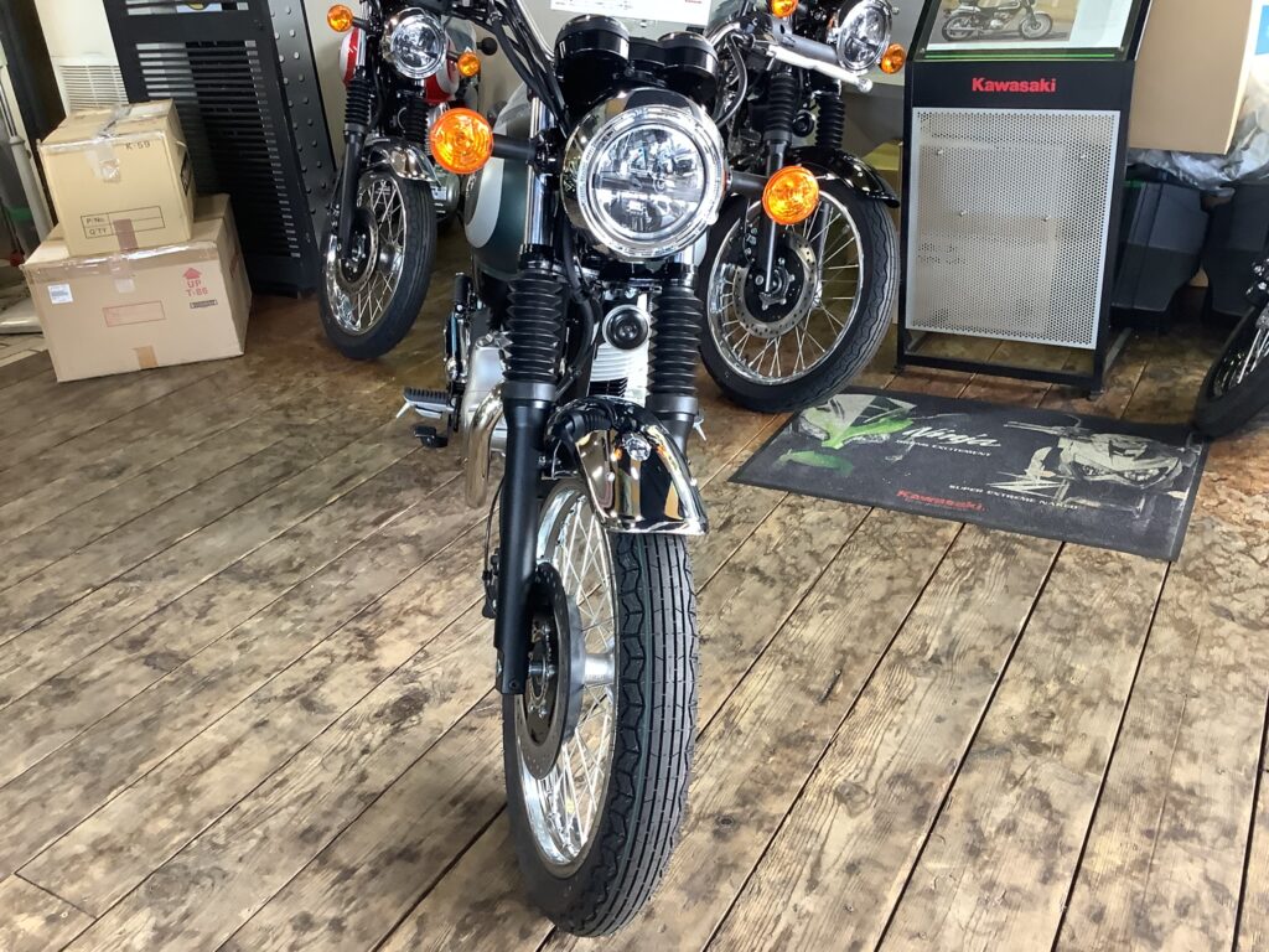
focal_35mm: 31
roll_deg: +4.8
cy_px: 476
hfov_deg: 58.4
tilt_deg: -26.3
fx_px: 1136
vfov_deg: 45.4
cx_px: 634
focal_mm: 3.3
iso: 200
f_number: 2.4
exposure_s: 1/60
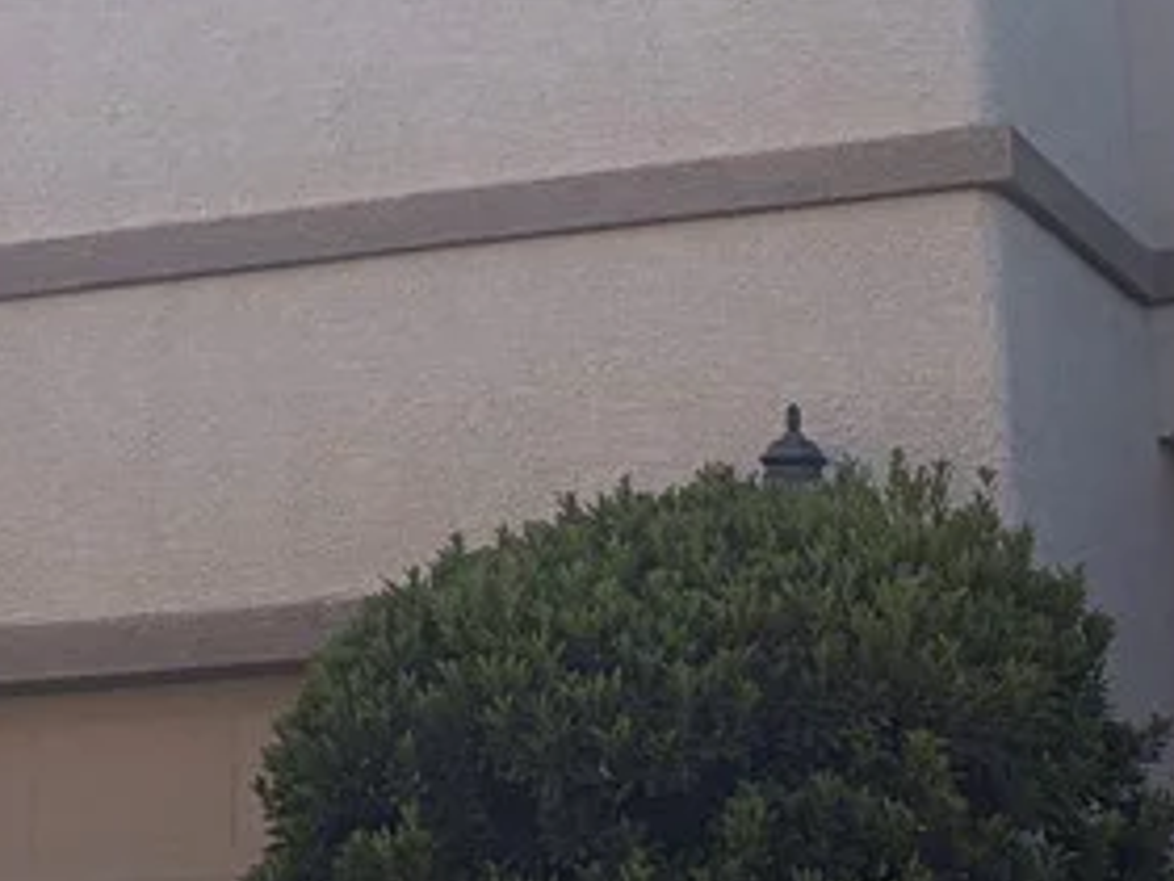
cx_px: 700
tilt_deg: +16.8
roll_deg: +1.5
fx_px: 3222
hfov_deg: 20.6
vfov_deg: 15.4
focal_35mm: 95
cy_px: 126
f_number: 1.6
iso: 50
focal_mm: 5.96
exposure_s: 1/5348
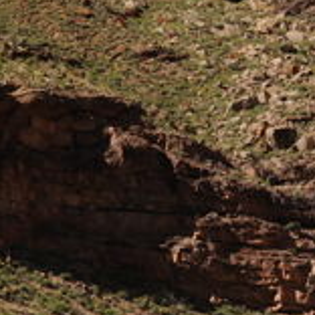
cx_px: -456
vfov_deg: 11.5
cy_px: 107
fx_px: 1565
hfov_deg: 10.0
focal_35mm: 152
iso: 200
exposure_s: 1/320
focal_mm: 35
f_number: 11
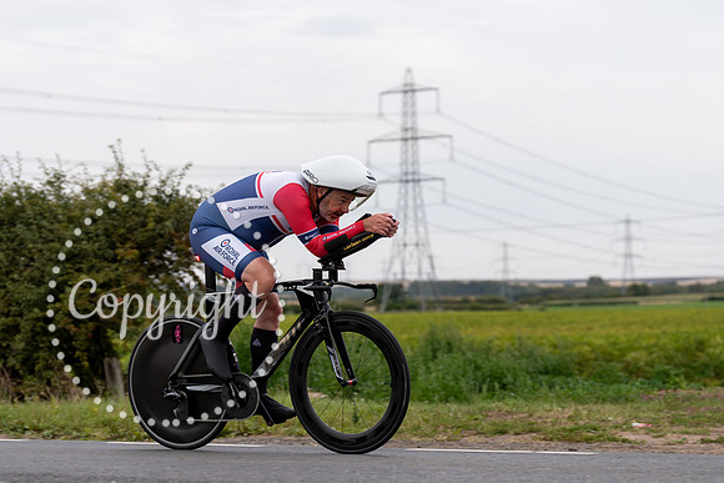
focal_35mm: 90
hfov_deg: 22.6
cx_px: 357
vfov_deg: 15.2
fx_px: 1808
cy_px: 263
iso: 1600
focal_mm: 72
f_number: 3.2
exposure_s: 1/800
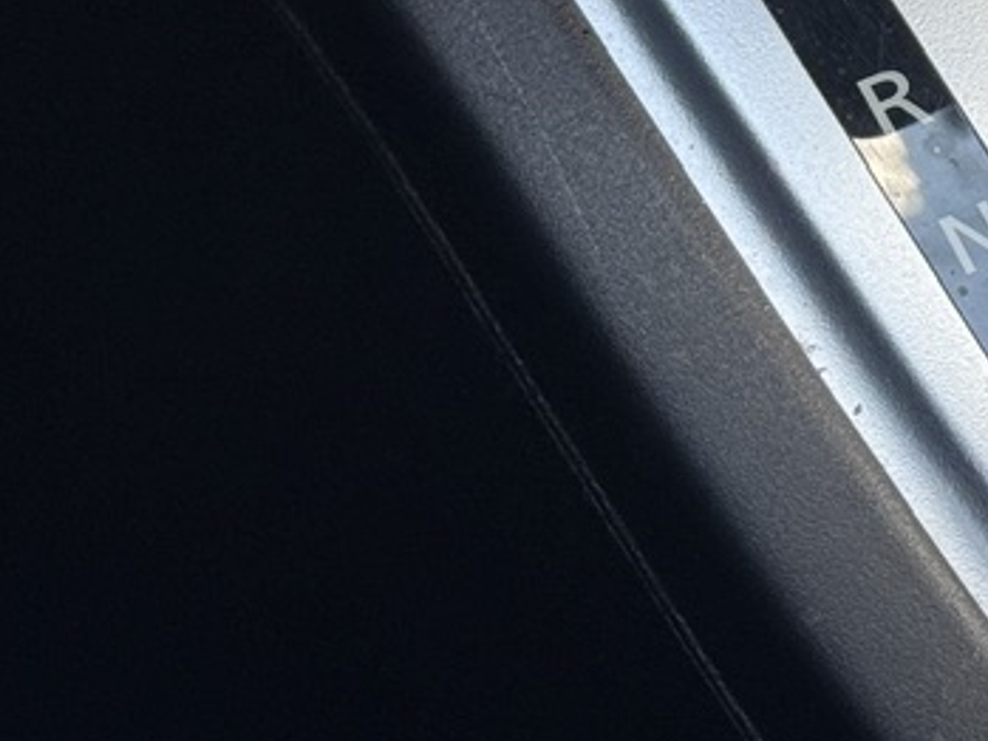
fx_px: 5025
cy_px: -419
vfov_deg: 8.2
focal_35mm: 176
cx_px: 1197
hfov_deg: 11.0
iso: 64
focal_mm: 6.76
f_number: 1.78
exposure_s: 1/256
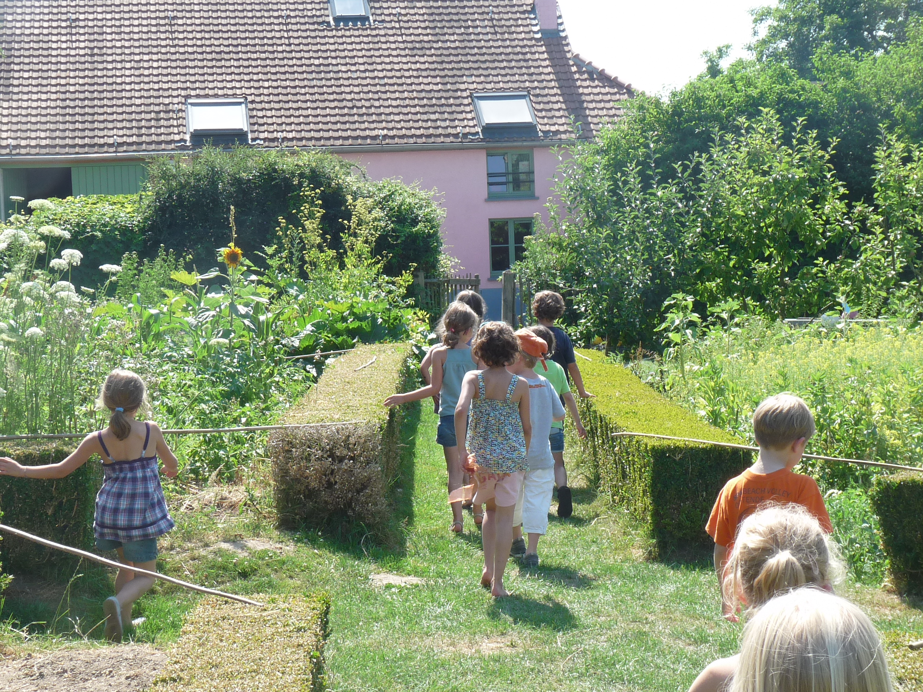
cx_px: 462
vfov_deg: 19.9
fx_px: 1973
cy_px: 346
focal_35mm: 74
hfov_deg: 26.3
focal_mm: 9.5
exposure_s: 1/250
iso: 100
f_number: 4.5
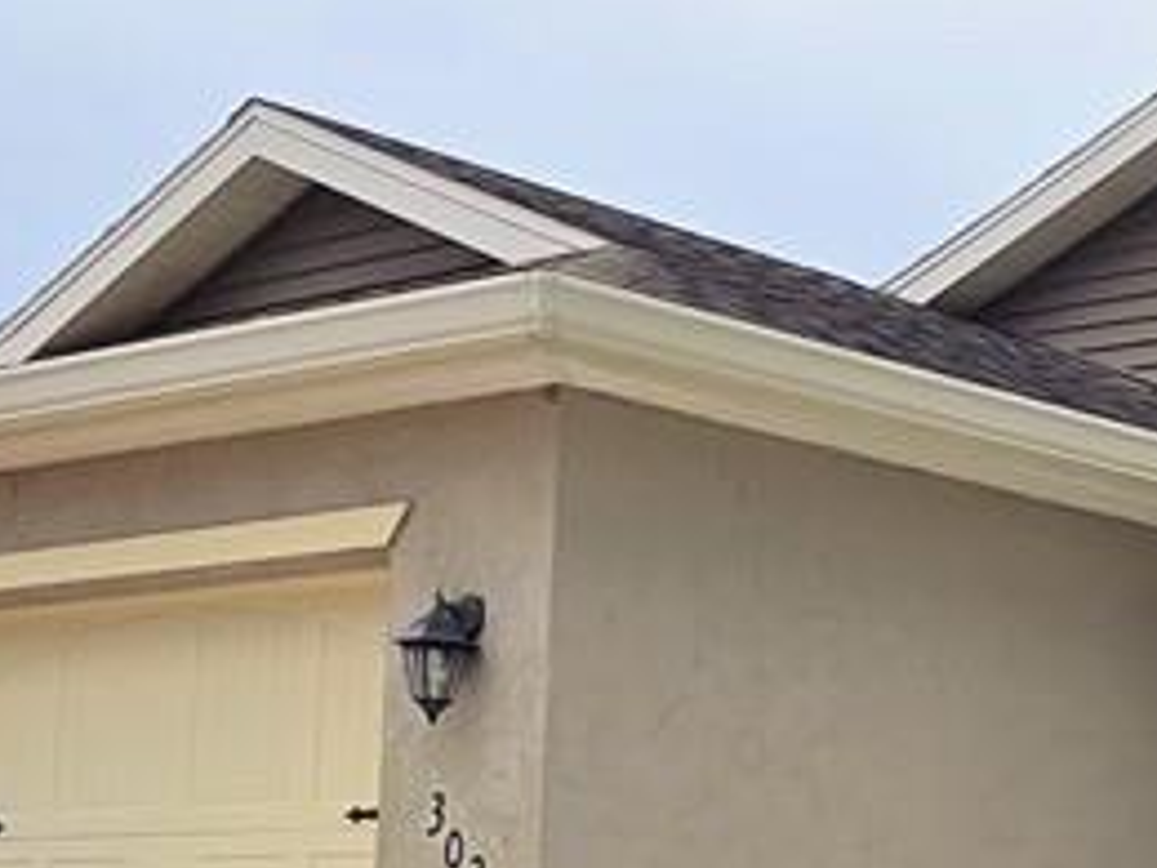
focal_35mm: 80
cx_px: 1299
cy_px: 730
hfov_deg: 22.9
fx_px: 2674
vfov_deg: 18.2
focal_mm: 2.2
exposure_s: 1/3579
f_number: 2.2
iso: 50
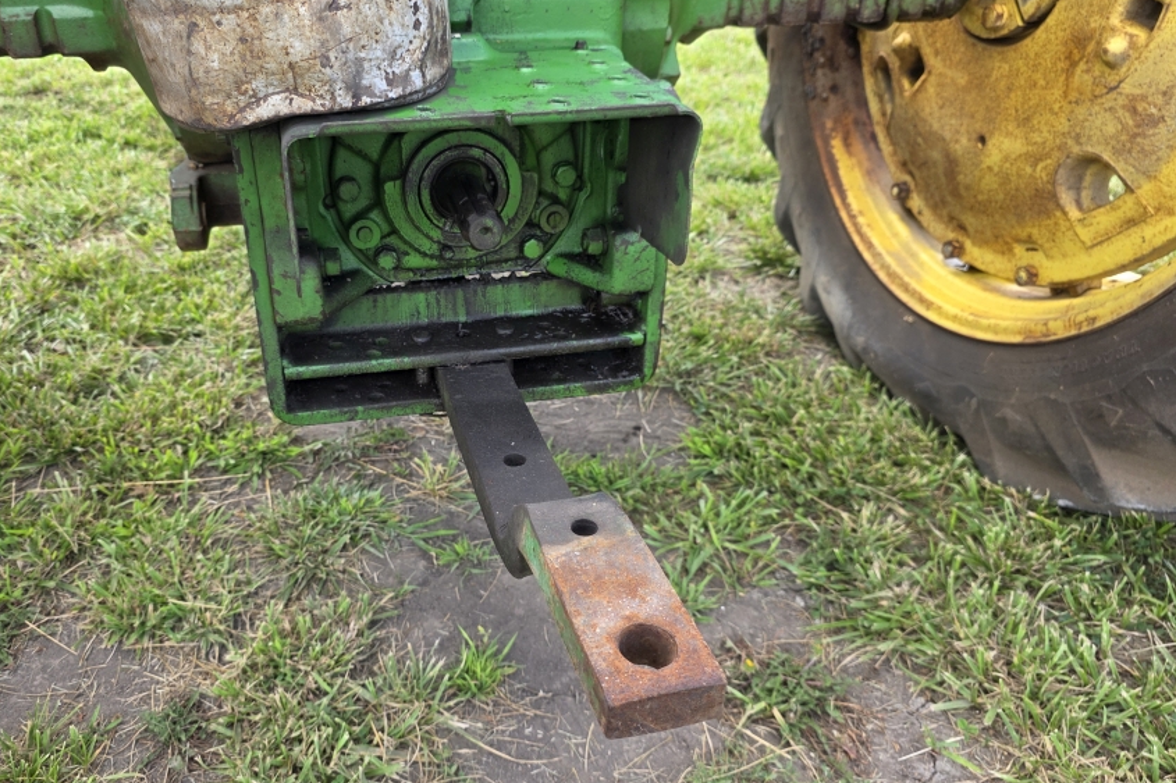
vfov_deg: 44.9
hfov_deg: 63.4
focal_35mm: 29
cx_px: 505
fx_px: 947
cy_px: 410
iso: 64
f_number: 1.7
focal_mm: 6.3
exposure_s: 1/359
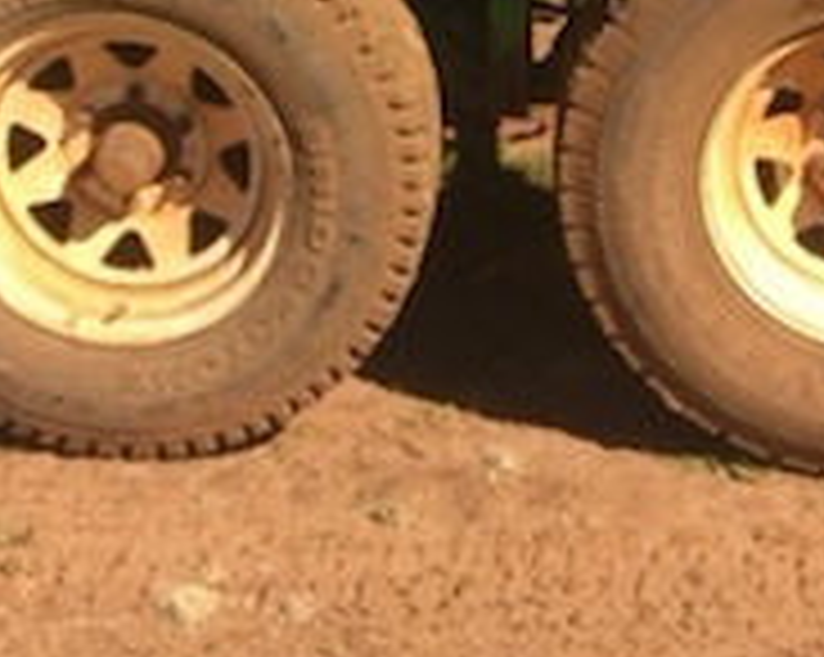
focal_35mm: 99
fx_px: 2412
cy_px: -259
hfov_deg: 19.4
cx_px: 493
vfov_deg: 14.7
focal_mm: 4.15
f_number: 2.2
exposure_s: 1/1148
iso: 25
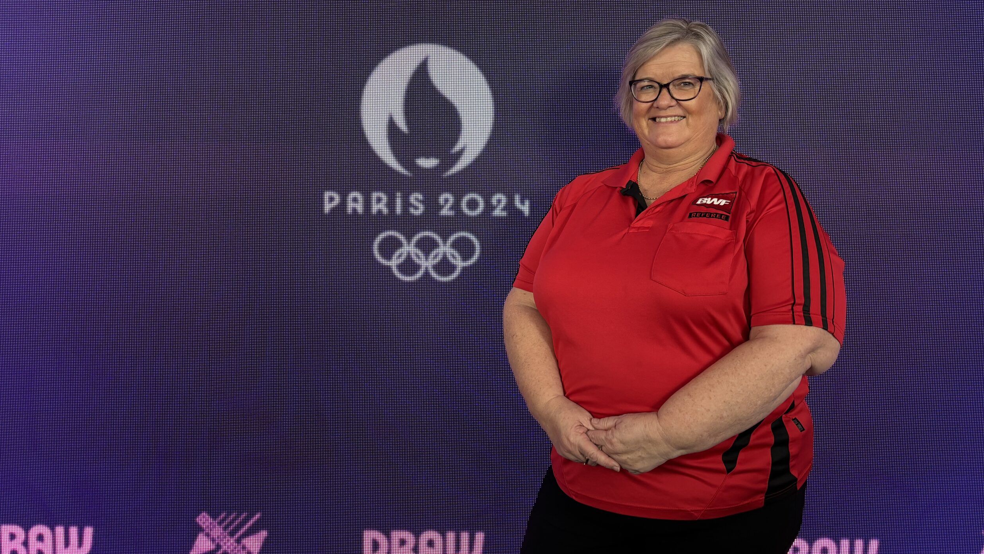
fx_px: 757
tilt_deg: -3.3
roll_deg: -1.1
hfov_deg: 66.1
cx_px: 489
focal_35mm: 29
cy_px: 218
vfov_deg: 40.0
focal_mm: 5.96
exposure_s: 1/61
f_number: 1.6
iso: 125
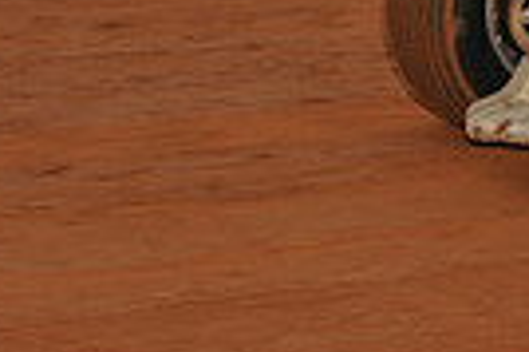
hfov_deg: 6.6
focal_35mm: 303
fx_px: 4447
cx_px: 1022
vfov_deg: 4.5
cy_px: -281
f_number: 8
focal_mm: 70
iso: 500
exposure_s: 1/320
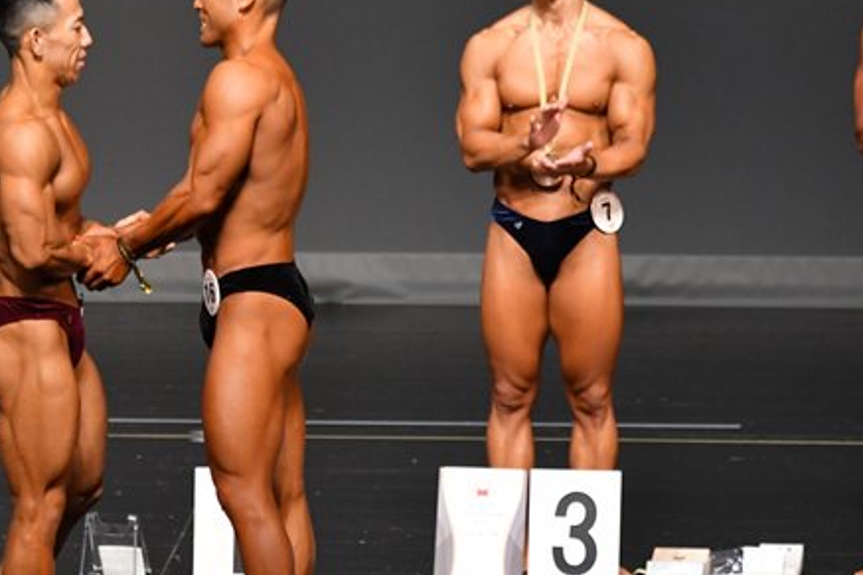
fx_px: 12101
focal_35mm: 505
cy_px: 265
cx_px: 252
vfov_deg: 2.7
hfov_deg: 4.1
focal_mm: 190
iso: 2500
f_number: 5.6
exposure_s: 1/400
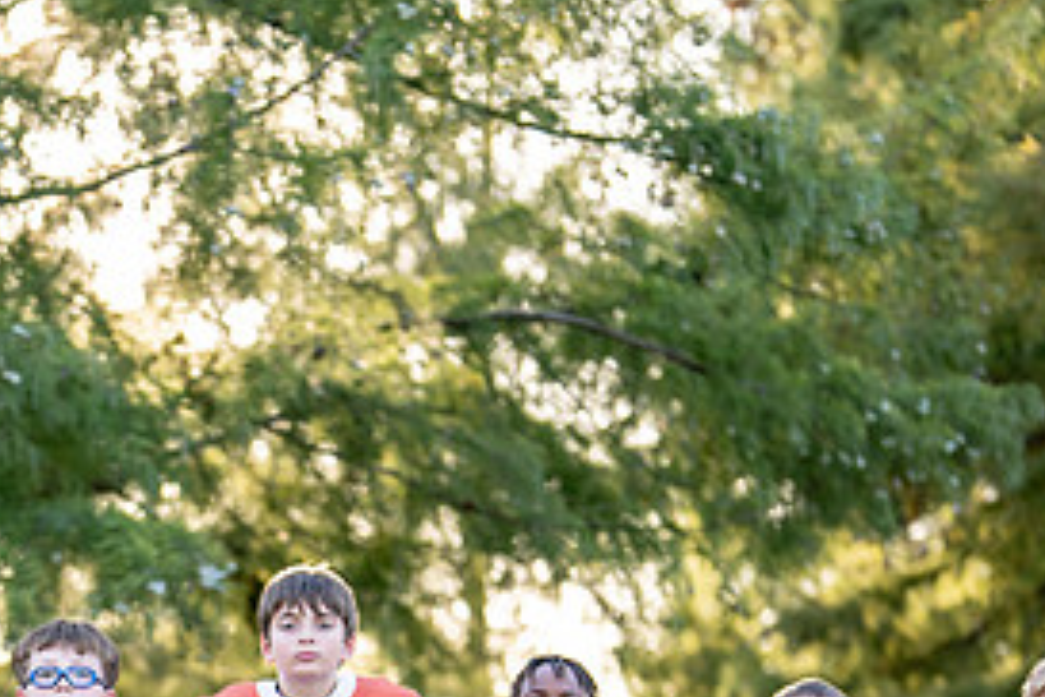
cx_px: 128
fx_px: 4238
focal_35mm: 146
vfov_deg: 9.2
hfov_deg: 13.9
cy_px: 991
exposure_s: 1/800
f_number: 1.2
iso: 100
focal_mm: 50
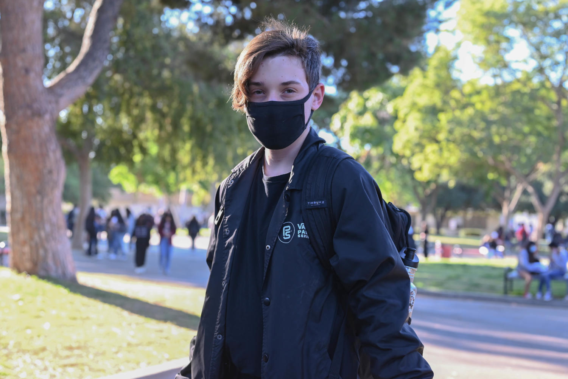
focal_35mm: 50
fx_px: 789
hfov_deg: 39.6
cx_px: 284
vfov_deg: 27.0
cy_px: 190
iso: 640
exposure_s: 1/320
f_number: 4
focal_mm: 50
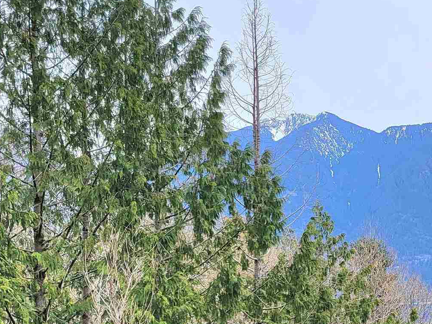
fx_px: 911
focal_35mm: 73
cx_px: 535
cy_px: 240
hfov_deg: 24.0
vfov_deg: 20.0
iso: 16
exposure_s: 1/625
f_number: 1.8
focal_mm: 6.7
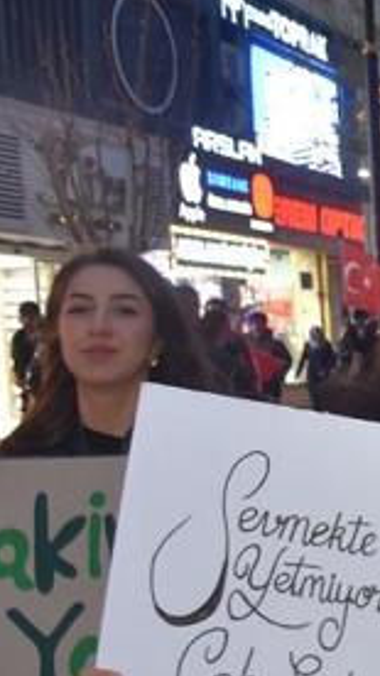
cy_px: 452
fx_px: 1417
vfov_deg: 26.7
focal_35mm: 79
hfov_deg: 12.3
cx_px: 900
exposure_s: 1/60
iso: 720
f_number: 3.5
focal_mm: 18
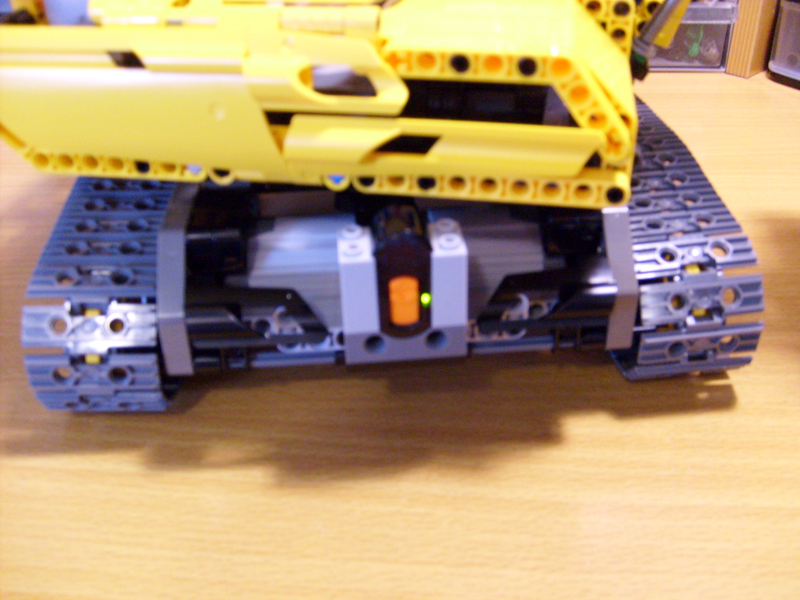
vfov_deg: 40.7
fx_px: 809
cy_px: 300
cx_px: 400
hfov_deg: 52.6
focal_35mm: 35
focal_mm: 5.8
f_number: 2.8
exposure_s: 1/15
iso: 200
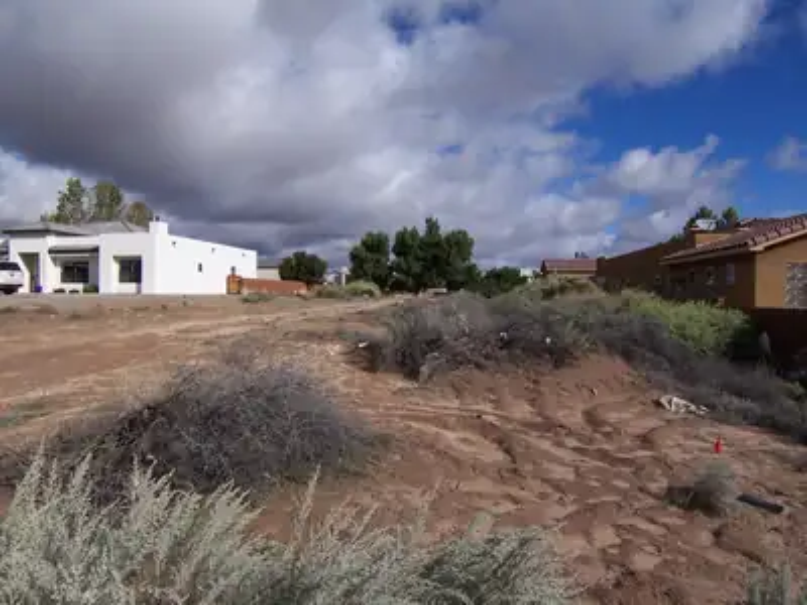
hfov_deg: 73.9
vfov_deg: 58.9
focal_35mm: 23
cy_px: 302
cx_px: 404
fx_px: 536
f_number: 5.6
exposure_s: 1/640
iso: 64
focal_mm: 3.8
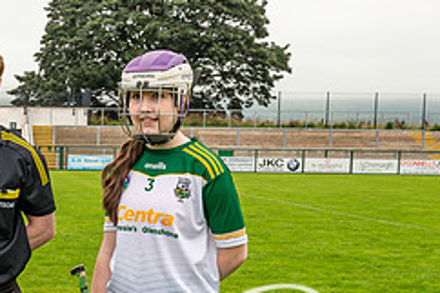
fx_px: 1050
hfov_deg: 22.6
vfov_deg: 15.6
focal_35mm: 86
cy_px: 276
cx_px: -11
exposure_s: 1/100
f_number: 5.6
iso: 280
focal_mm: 32
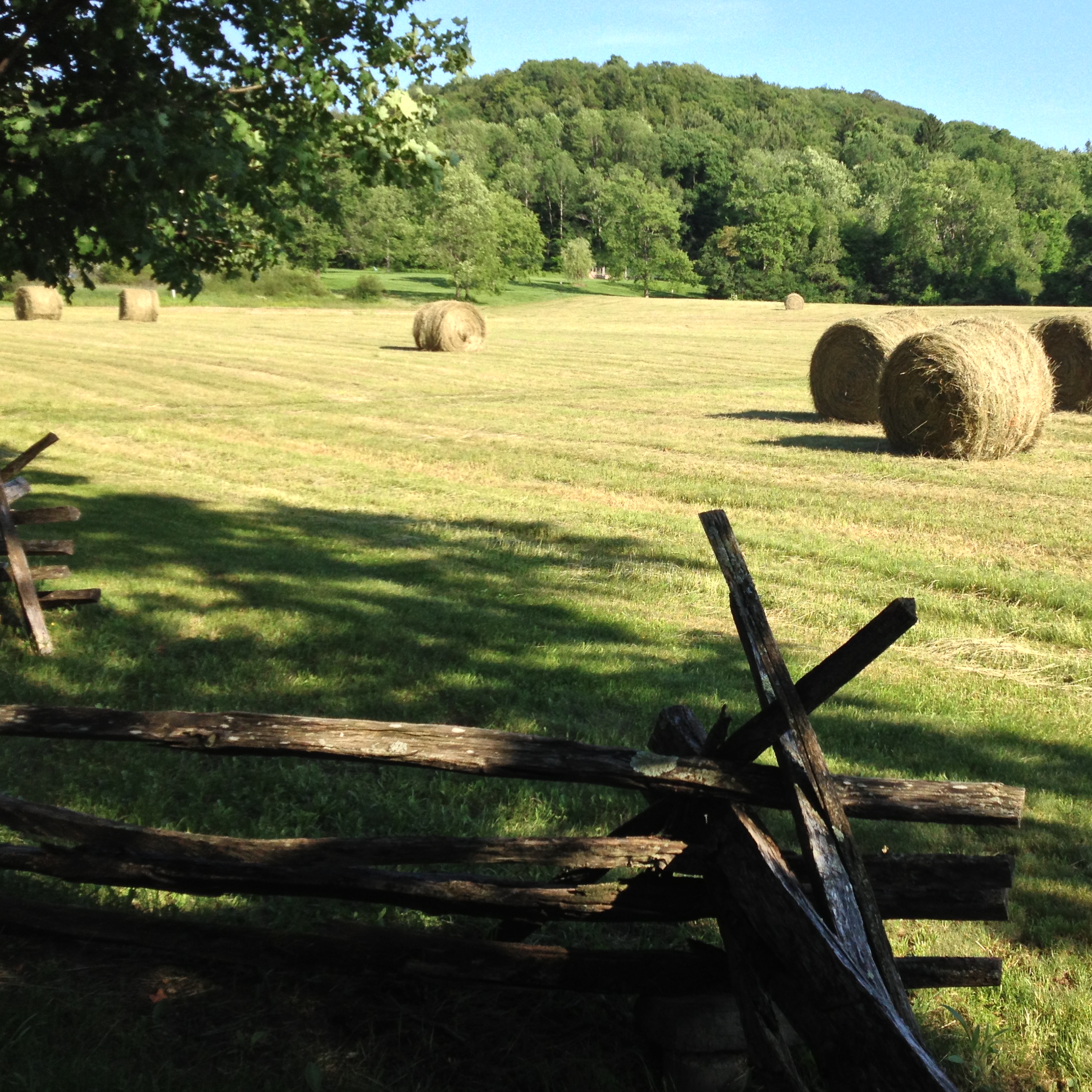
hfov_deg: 34.7
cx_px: 797
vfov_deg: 35.3
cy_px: 483
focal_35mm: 48
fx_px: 1713
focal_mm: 4.28
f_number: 2.4
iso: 50
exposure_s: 1/1151
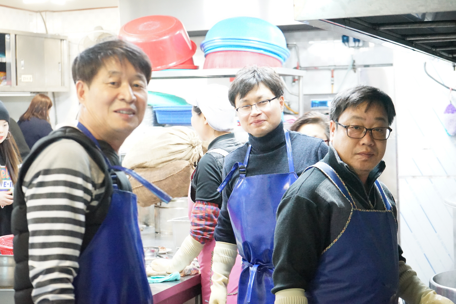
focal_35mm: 67
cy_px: 152
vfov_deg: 20.3
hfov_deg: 30.1
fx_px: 848
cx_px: 228
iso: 12800
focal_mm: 67
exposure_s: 1/80
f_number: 5.6
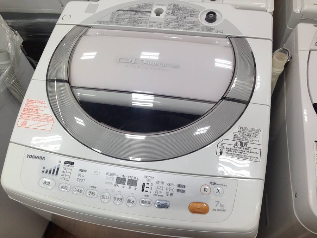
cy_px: 119
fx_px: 302
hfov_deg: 55.4
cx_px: 158
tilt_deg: -57.8
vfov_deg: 42.9
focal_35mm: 33
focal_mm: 4.12
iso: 64
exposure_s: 1/120
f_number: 2.4
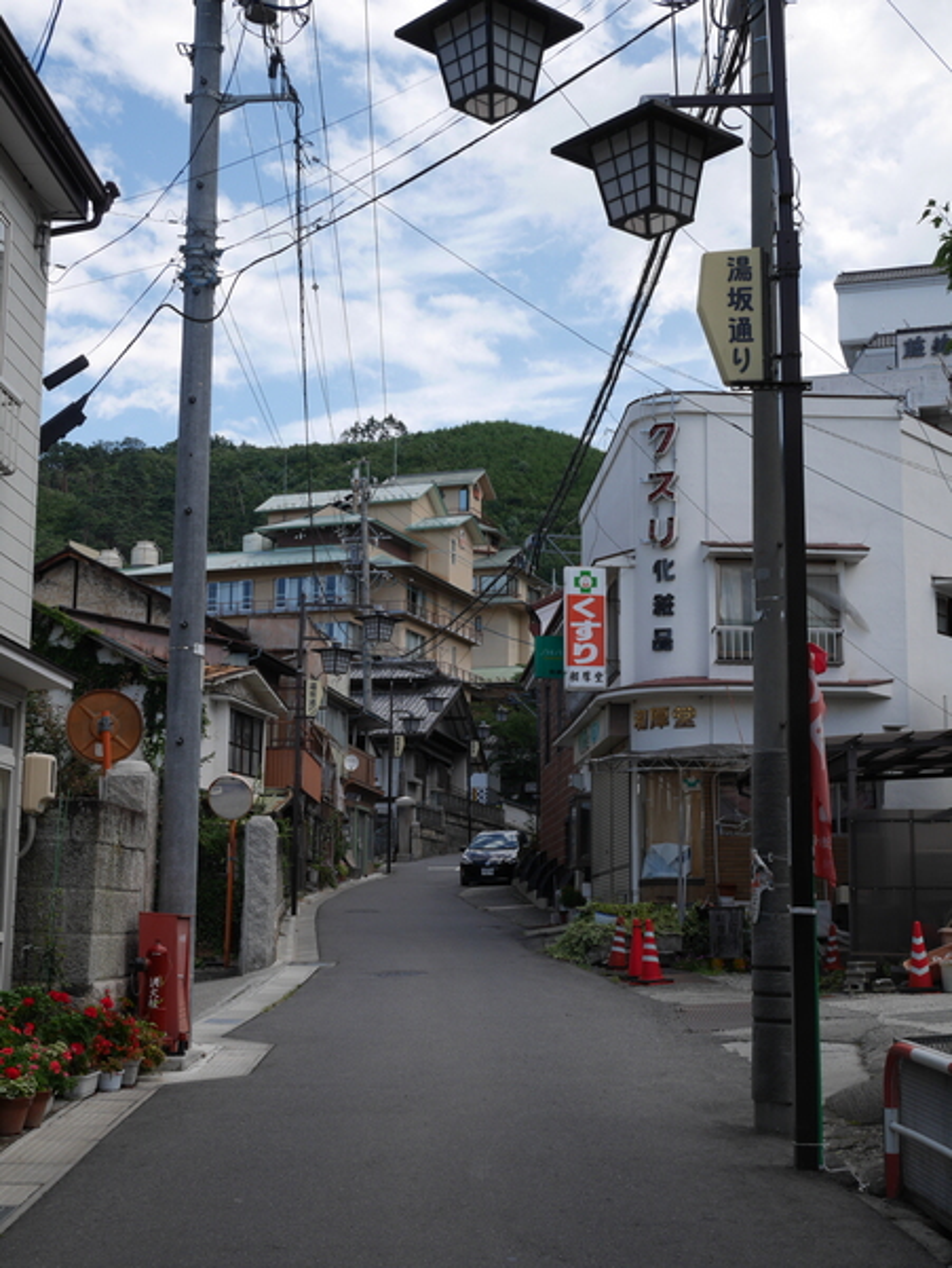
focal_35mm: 50
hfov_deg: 29.1
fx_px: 1831
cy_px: 634
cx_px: 476
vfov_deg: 38.2
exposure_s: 1/250
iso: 200
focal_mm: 25
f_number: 9
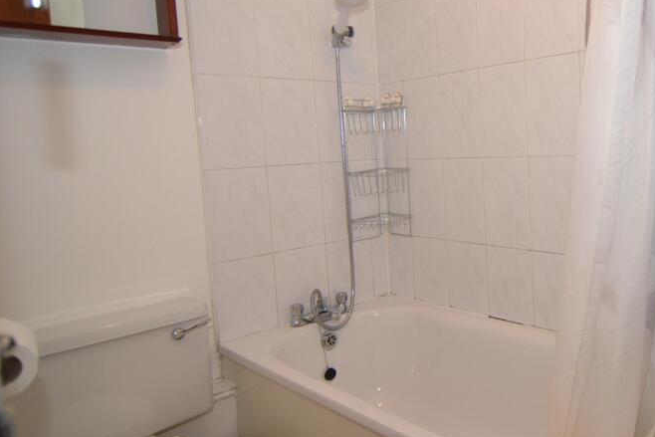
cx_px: 508
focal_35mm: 28
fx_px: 510
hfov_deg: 61.0
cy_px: 191
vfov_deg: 46.3
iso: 1250
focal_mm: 12
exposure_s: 1/60
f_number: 4
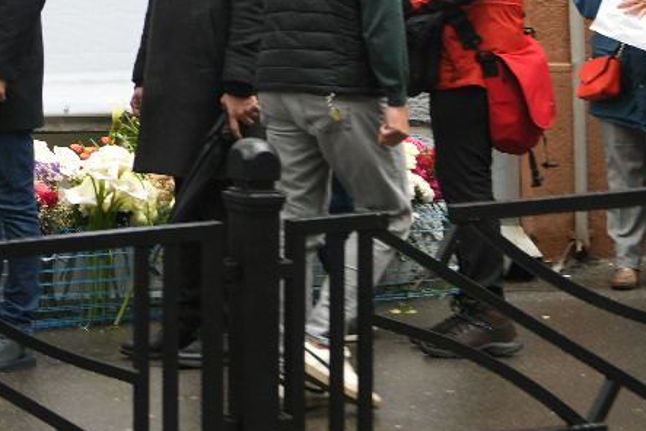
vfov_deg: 7.2
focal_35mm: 190
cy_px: -23
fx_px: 3412
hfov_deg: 10.2
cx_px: -497
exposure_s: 1/250
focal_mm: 52
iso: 640
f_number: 4
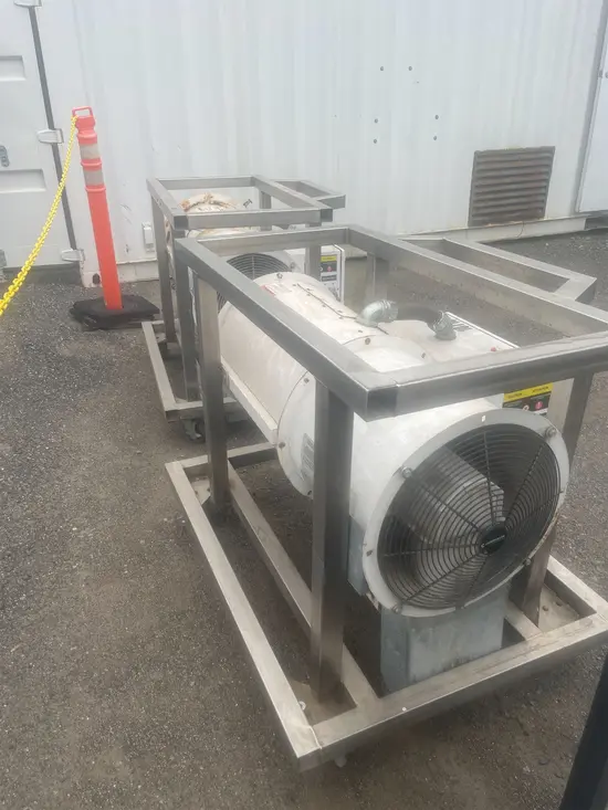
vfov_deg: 67.3
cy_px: 405
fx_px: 609
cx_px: 304
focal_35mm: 26
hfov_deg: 53.1
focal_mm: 5.1
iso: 50
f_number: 1.6
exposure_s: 1/331
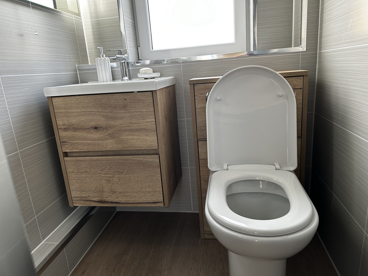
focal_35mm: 24
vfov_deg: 56.8
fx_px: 255
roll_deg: +4.8
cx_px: 184
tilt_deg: -14.5
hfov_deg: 71.6
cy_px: 138
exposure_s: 1/50
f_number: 1.78
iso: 125
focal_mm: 6.86
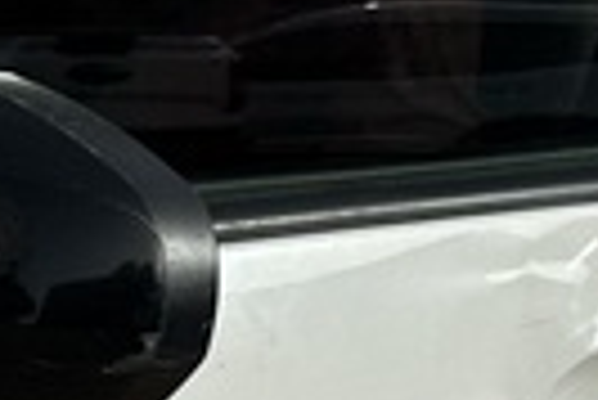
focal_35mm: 150
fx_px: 2494
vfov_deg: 9.0
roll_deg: -11.7
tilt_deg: -23.3
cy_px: 593
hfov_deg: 12.4
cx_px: -522
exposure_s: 1/4762
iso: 80
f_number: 1.78
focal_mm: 6.86
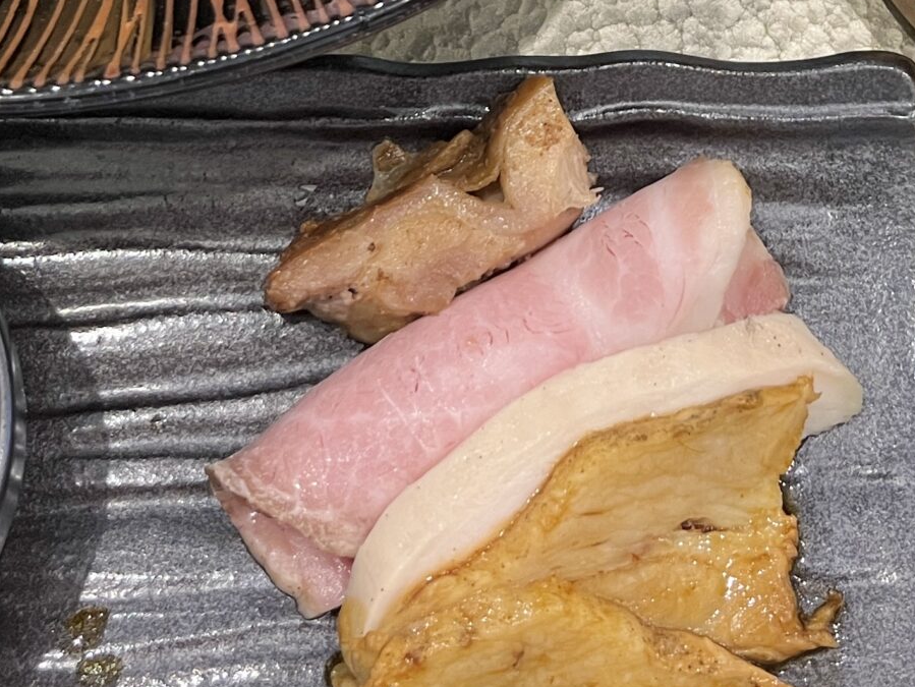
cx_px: 633
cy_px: -130
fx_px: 1957
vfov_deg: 18.9
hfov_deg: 26.1
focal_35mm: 74
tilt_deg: -65.3
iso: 125
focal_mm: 5.1
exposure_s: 1/60
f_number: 1.6
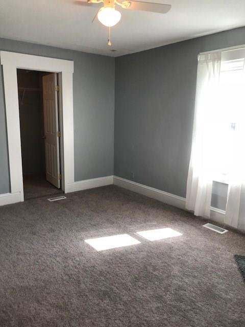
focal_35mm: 28
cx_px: 122
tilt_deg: -10.5
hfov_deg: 49.7
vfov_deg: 63.4
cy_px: 164
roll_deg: -2.0
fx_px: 264
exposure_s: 1/60
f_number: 1.8
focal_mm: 3.99
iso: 32
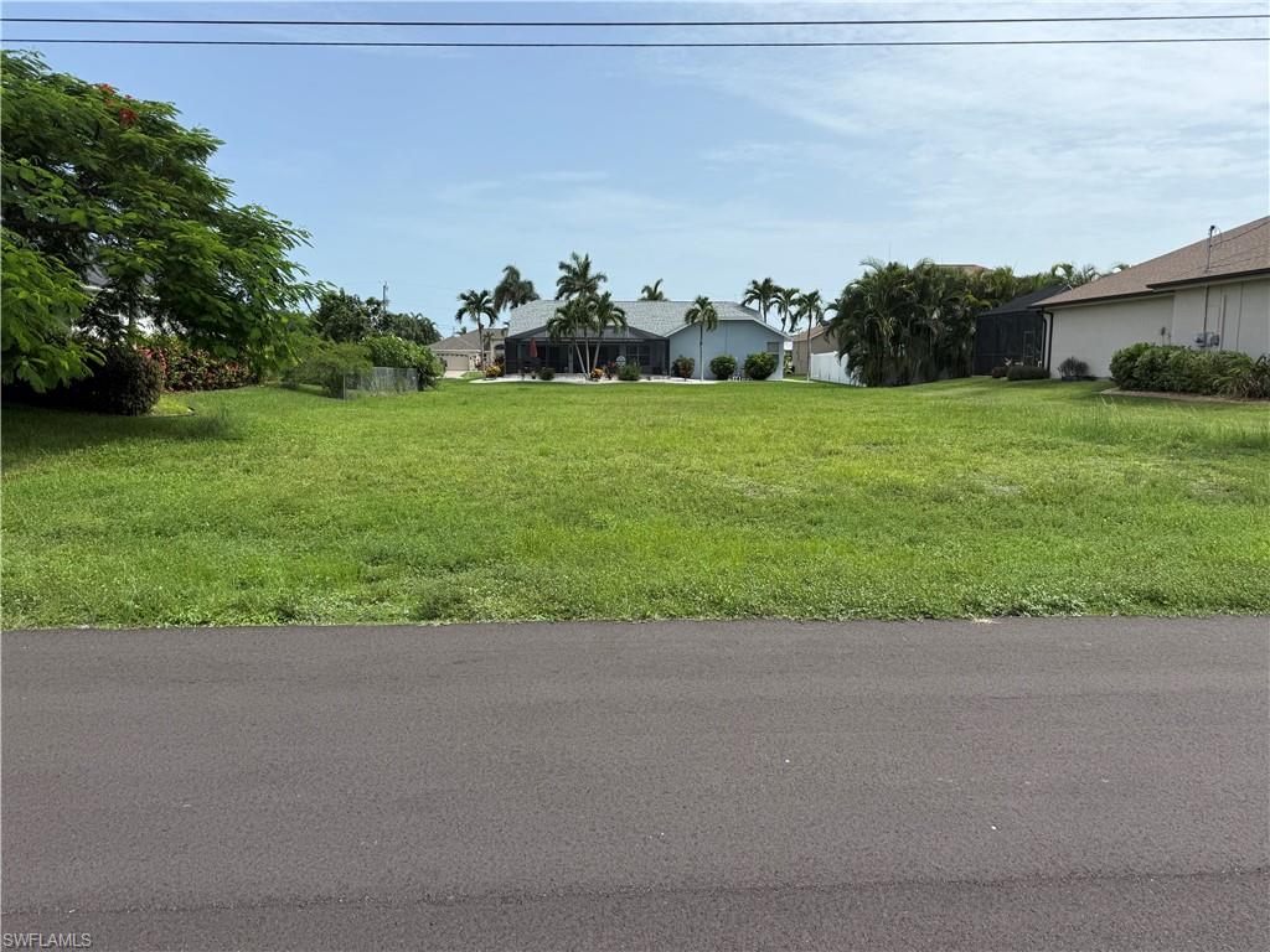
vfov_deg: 56.8
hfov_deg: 71.6
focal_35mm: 24
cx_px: 635
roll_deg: -0.1
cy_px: 476
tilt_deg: -8.2
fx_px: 881
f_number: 1.78
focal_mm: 6.76
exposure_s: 1/4673
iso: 80
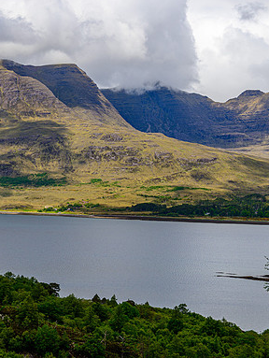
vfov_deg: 23.0
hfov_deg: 16.6
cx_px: -58
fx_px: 879
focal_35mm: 85
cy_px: 139
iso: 100
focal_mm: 48
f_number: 8
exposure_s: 1/320
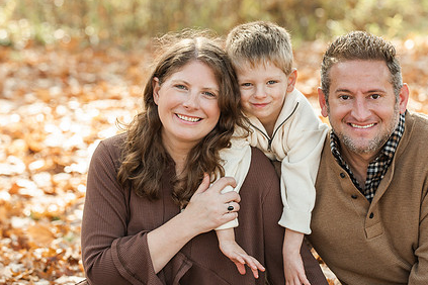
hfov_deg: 11.5
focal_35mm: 178
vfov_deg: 7.7
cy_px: 101
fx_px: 2116
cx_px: 243
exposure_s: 1/1000
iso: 800
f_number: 4.5
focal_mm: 120
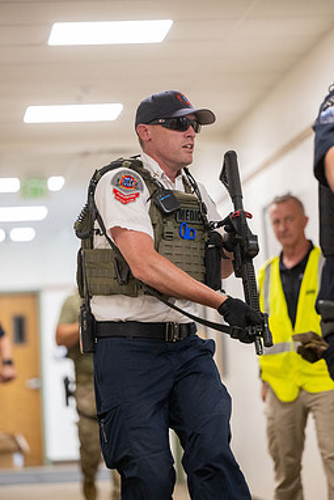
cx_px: 189
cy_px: 249
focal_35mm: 159
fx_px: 2211
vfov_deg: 12.9
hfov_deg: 8.6
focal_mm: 135
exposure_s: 1/500
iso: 2000
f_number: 2.8
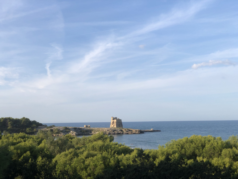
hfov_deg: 36.8
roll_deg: +2.3
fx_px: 358
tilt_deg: +4.8
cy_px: 90
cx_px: 119
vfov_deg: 28.0
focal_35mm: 52
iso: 16
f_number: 2.4
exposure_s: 1/810
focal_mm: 6
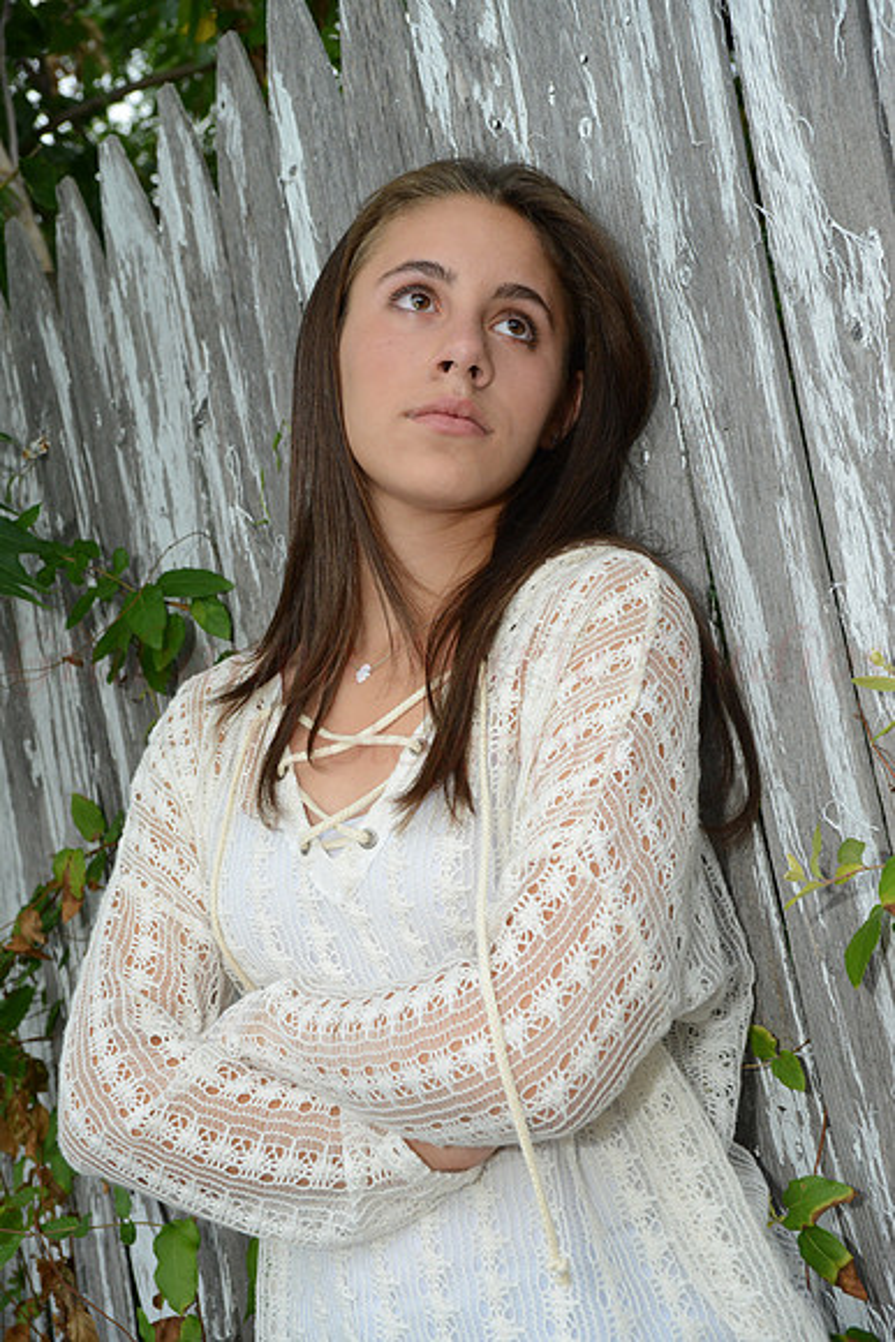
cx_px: 448
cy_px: 671
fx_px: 1938
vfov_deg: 38.2
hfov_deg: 26.0
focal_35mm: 52
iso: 1600
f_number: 9
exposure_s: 1/125
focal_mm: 52
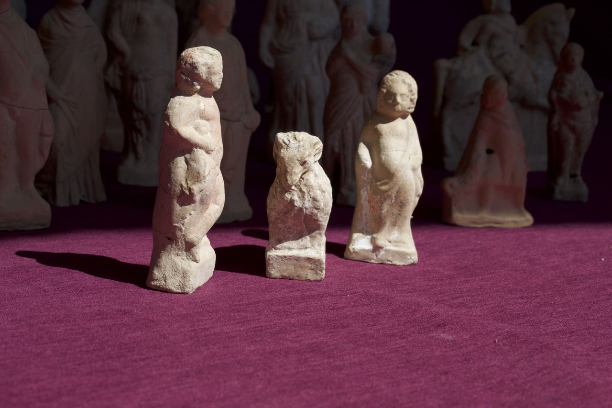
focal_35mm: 82
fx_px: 1402
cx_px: 306
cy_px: 204
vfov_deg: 16.5
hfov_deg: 24.6
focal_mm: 55
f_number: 10
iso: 200
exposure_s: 1/400
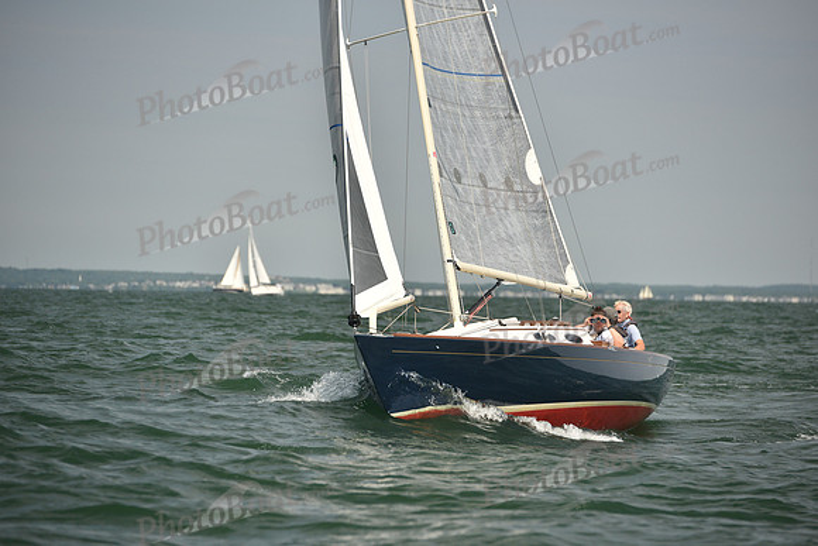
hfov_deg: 10.3
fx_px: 4545
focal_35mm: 200
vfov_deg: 6.9
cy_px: 273
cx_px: 409
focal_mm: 200
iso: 320
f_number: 5
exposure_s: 1/1250
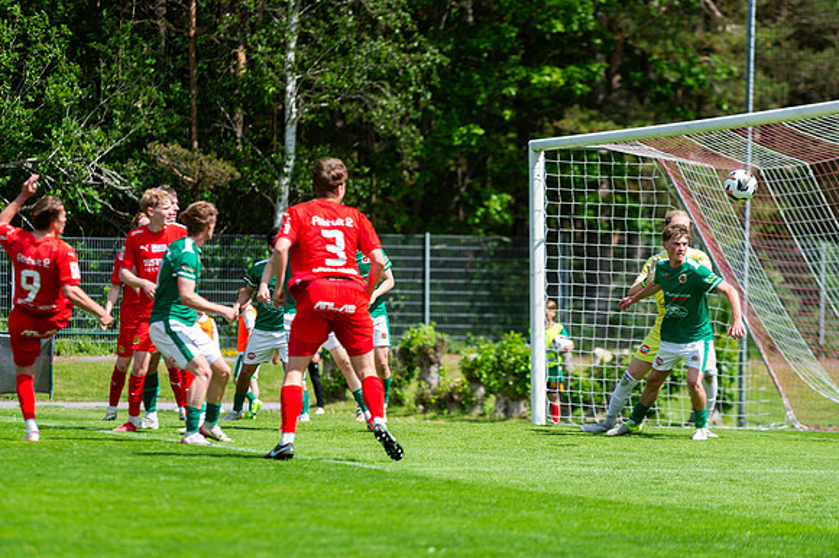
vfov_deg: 6.8
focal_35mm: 203
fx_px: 4717
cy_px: 279
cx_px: 420
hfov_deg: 10.2
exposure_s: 1/1600
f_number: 4
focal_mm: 200
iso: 220
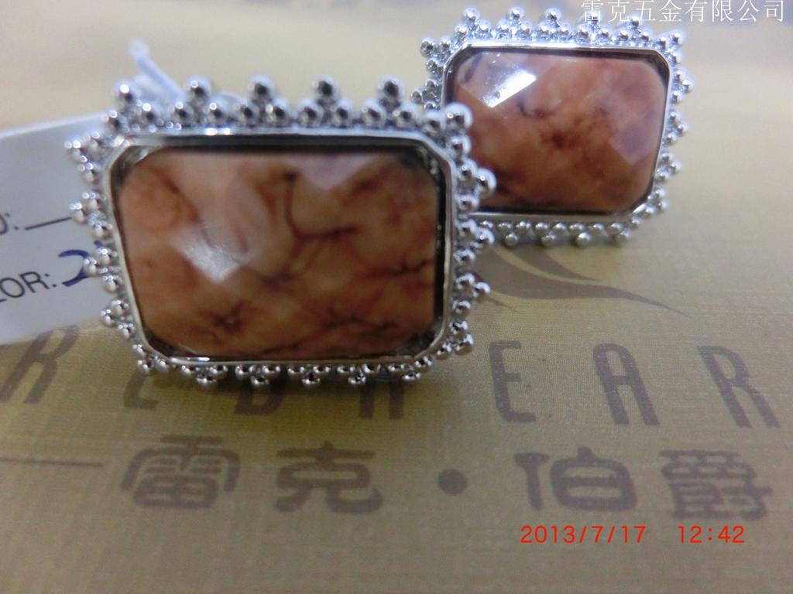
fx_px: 550
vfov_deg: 56.8
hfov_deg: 71.6
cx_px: 396
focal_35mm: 24
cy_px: 297
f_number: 3
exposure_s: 1/25
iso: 800
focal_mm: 4.24
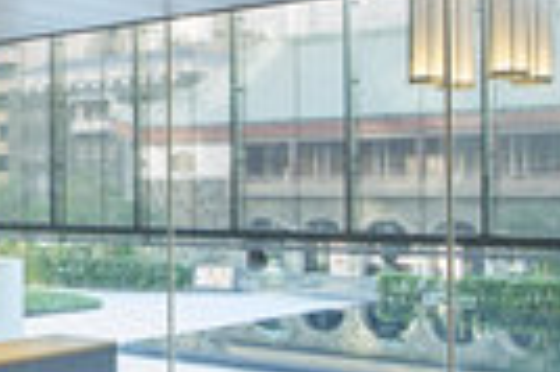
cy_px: 180
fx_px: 1056
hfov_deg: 25.7
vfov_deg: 20.0
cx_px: -159
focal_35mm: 68
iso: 100
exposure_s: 1
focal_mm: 19
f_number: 11
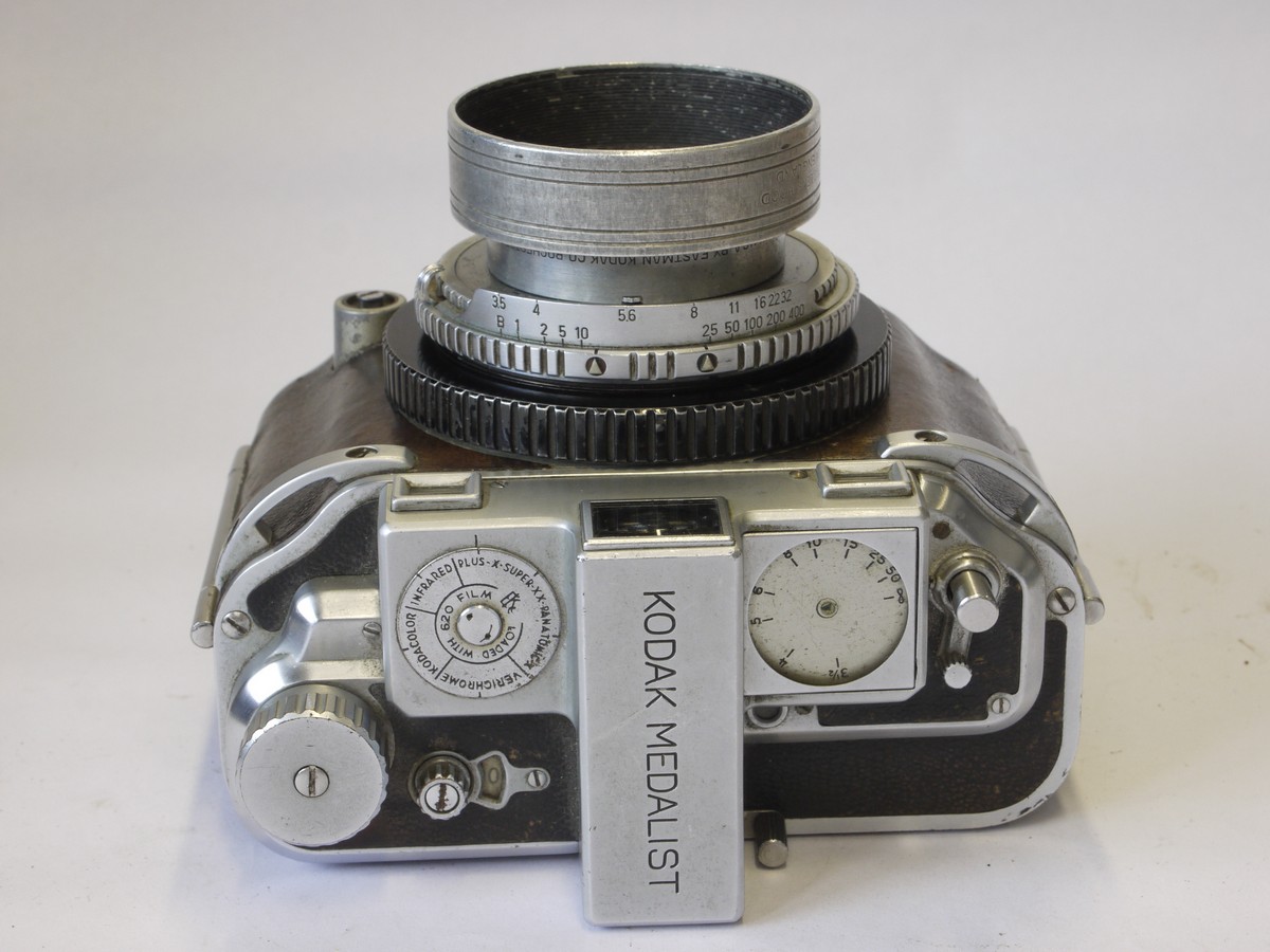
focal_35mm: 76
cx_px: 635
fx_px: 2788
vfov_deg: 19.4
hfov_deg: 25.7
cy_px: 476
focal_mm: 38
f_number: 13
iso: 400
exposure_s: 1/13
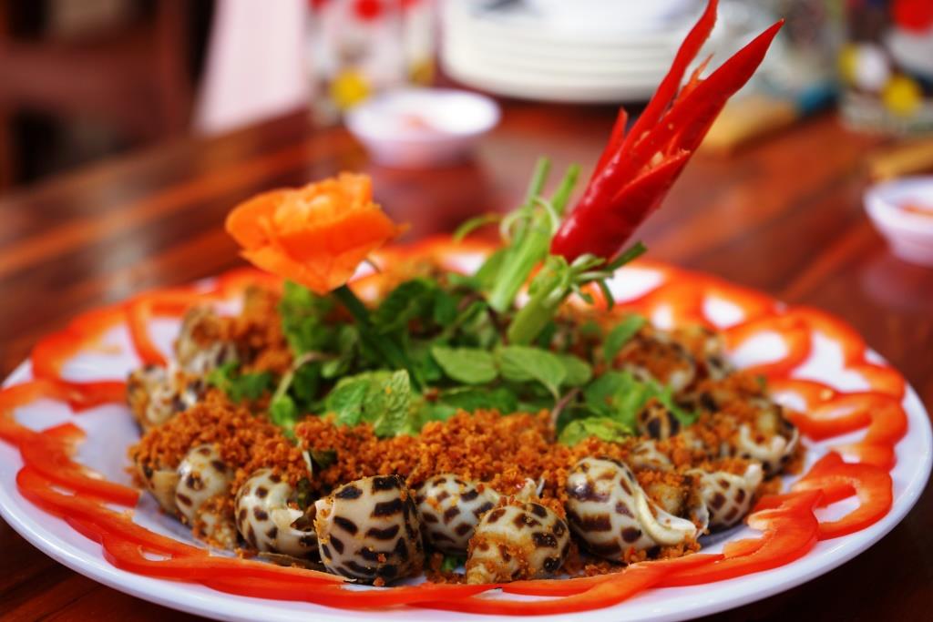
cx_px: 466
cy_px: 311
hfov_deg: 32.4
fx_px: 1607
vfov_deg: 21.9
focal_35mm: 62
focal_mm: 62
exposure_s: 1/80
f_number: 5.6
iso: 125
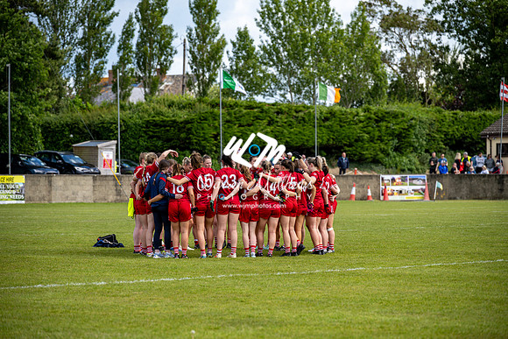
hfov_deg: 13.7
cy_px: 170
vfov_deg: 9.2
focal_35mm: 150
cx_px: 254
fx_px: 2117
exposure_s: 1/800
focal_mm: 150
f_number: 4
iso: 100
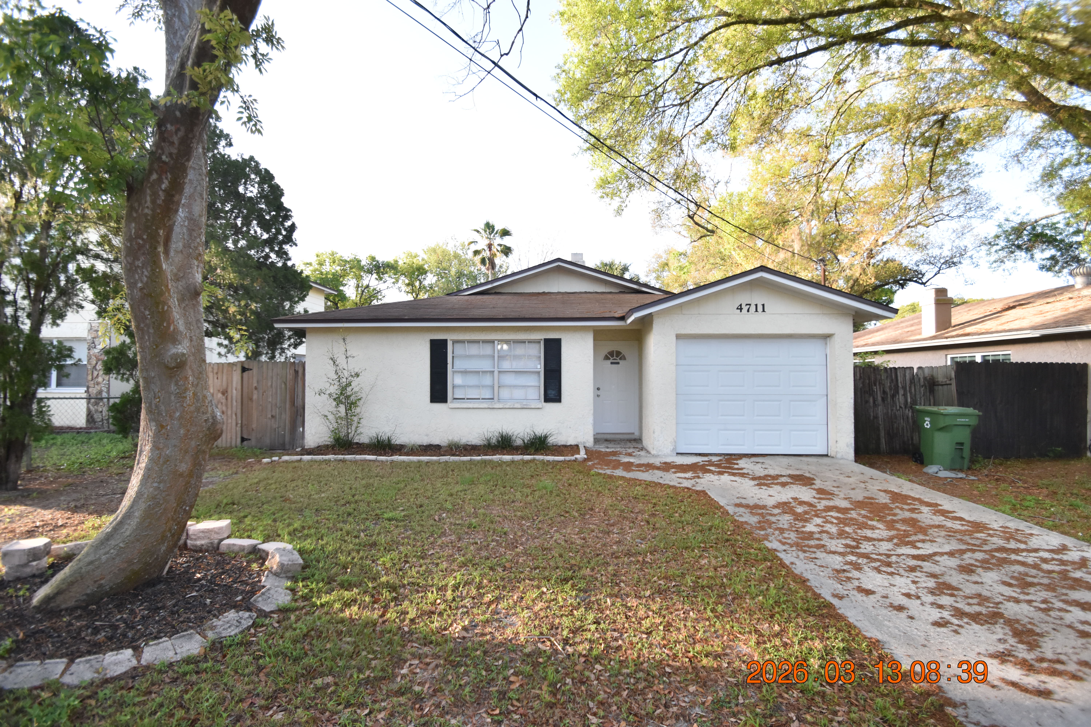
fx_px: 455
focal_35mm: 15
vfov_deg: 77.3
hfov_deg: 100.4
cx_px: 546
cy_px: 364
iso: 800
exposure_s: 1/750
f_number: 3.5
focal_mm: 10
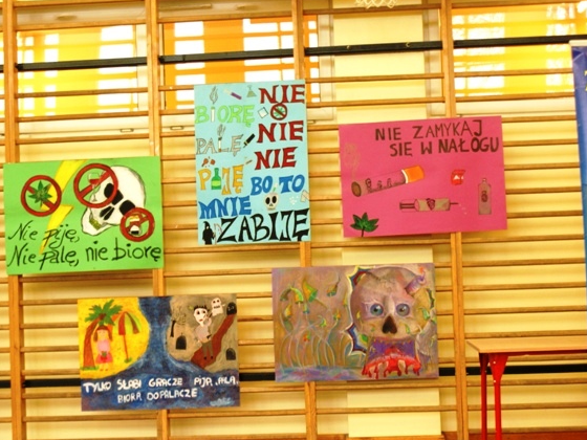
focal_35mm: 66
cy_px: 219
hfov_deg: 29.4
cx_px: 295
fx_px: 1119
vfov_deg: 22.3
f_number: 5.6
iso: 1600
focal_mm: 40
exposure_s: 1/30
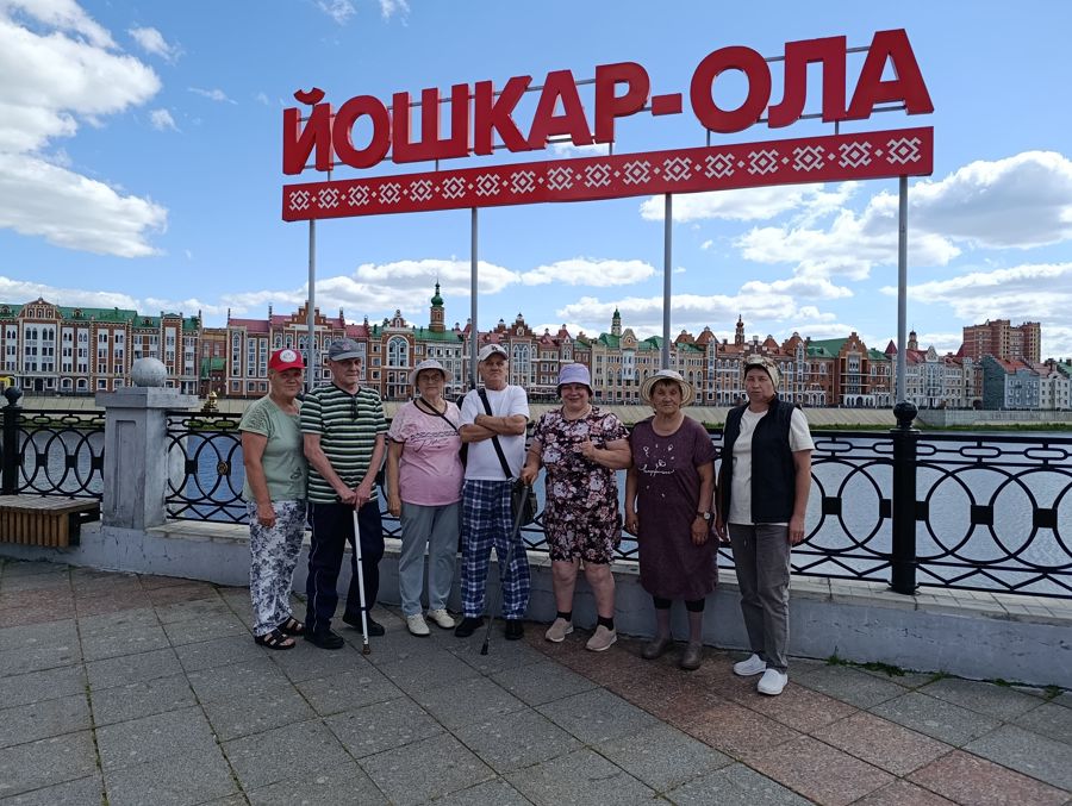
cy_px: 403
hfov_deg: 73.9
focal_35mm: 23
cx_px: 536
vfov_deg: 59.0
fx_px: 713
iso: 50
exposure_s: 1/571
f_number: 1.65
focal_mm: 6.11
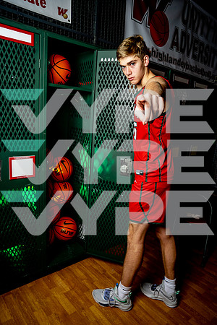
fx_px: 217
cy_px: 162
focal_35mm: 24
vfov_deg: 73.7
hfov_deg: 53.1
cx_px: 108
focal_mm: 24
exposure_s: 1/200
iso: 200
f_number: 7.1
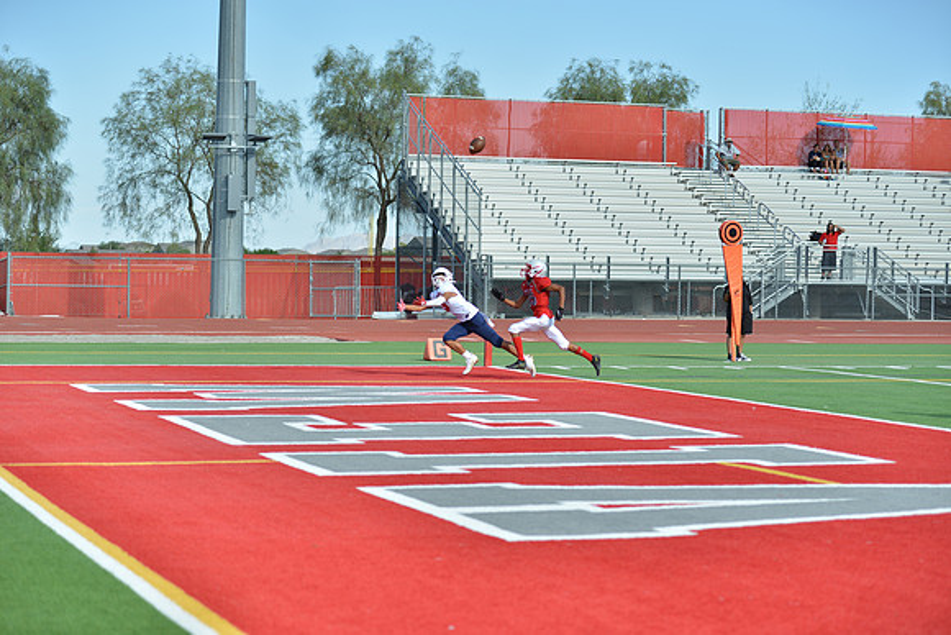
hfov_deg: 22.6
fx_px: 2378
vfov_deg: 15.2
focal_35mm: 90
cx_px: 476
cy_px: 318
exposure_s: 1/1600
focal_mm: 90
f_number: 2.8
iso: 100
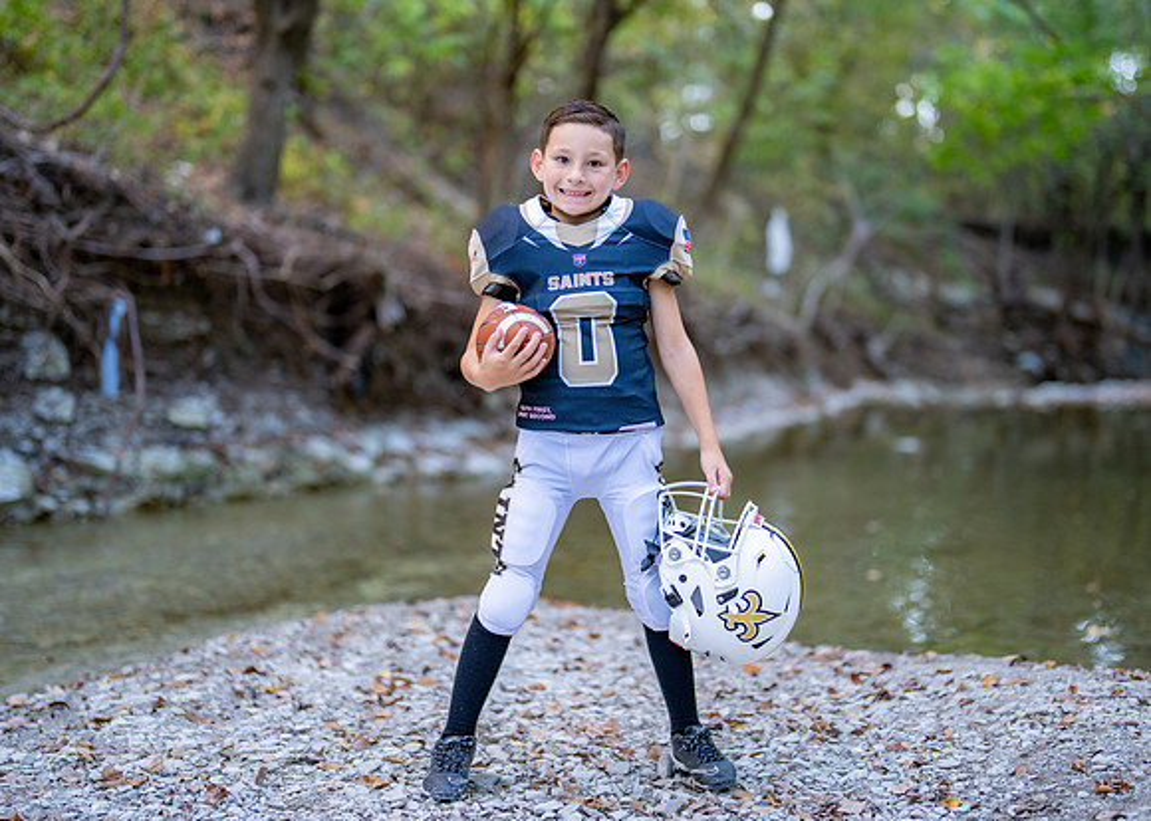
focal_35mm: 60
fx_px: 1976
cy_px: 406
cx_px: 589
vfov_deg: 23.5
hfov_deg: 32.5
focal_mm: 50
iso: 500
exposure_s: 1/500
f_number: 1.2
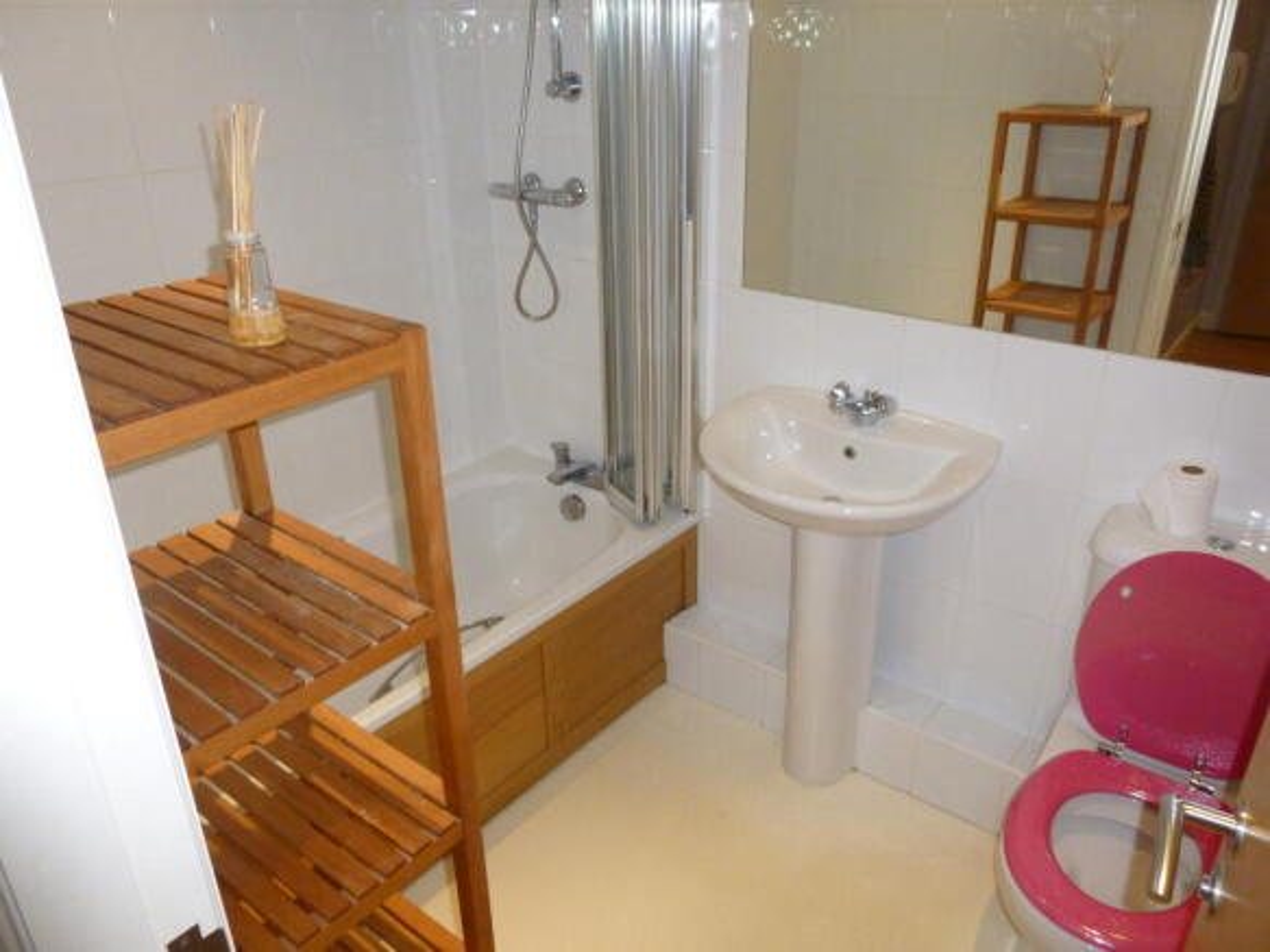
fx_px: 917
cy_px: 476
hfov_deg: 69.4
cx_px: 635
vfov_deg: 54.9
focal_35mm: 25
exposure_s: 1/60
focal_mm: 4.5
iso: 200
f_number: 3.1
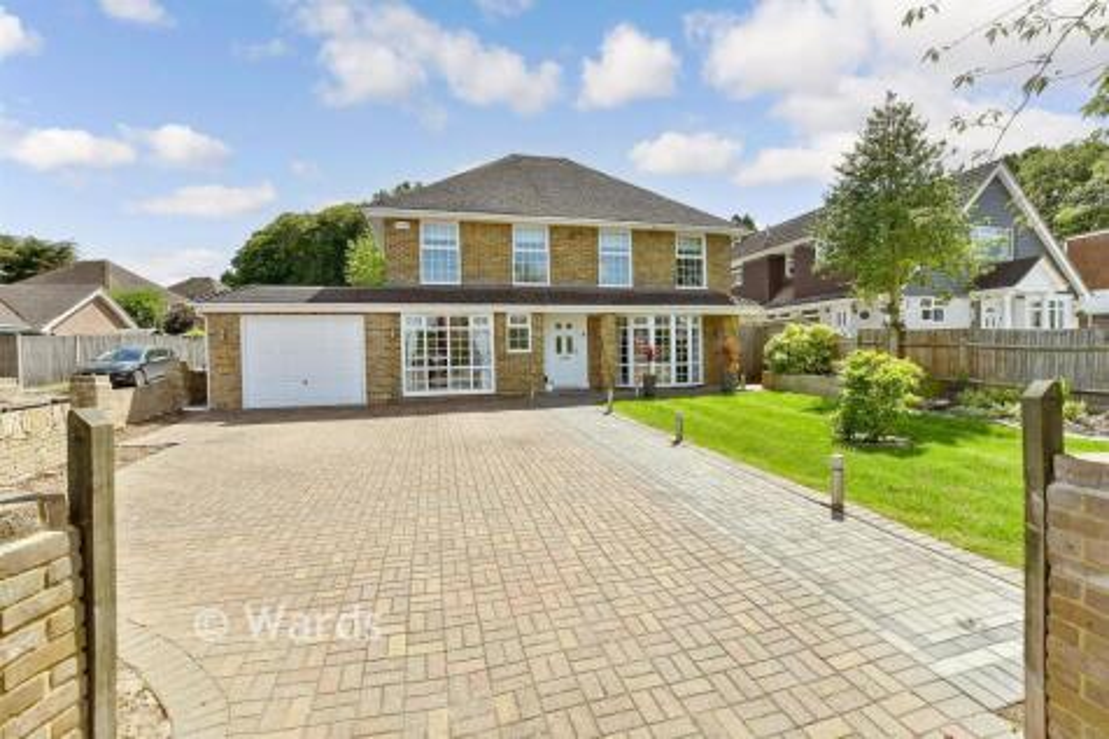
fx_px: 462
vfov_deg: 77.3
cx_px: 554
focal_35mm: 15
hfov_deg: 100.4
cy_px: 370
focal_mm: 10
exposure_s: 1/500
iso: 500
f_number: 11
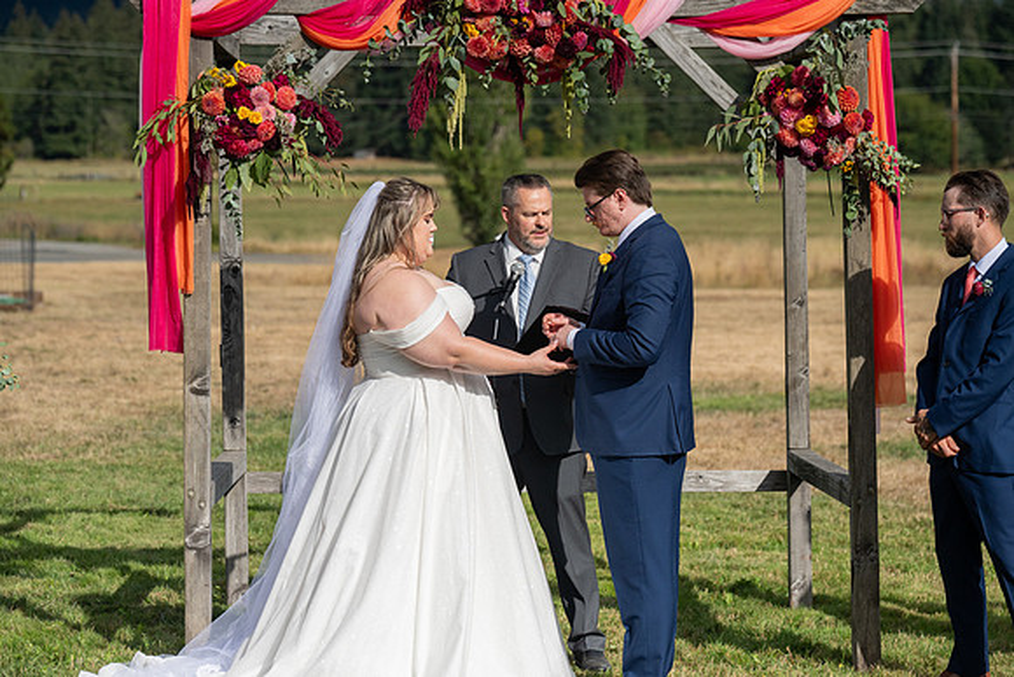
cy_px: 338
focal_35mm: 101
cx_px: 507
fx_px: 2845
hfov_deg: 20.2
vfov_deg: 13.6
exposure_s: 1/8000
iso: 400
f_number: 4.5
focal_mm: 101
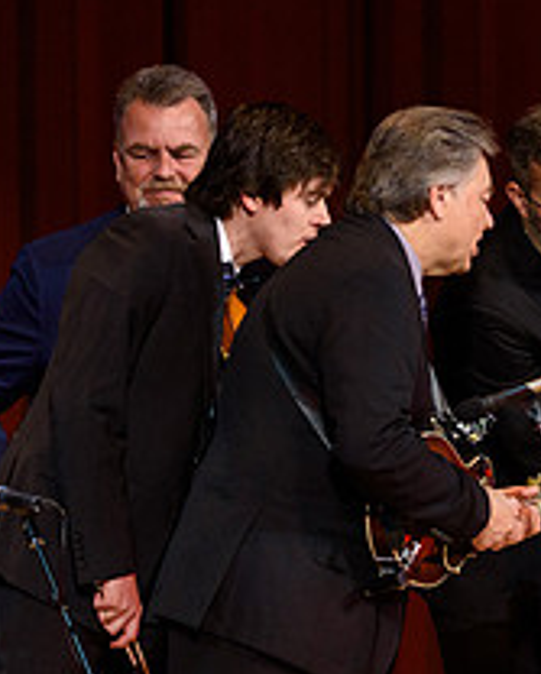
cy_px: 343
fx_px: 8867
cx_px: 648
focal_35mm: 444
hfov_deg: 3.5
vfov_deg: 4.4
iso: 2500
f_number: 5
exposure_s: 1/400
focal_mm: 155
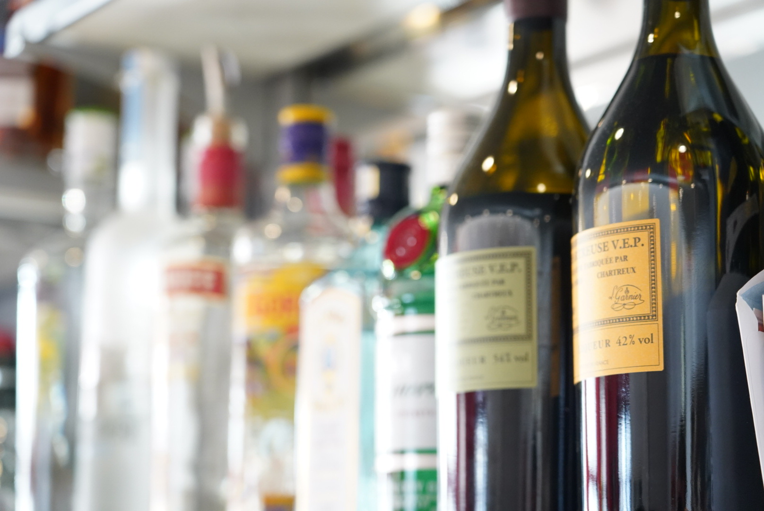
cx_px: 382
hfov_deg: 22.6
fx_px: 1911
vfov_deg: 15.2
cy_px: 256
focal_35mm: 90
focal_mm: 90
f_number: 4
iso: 4000
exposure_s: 1/100
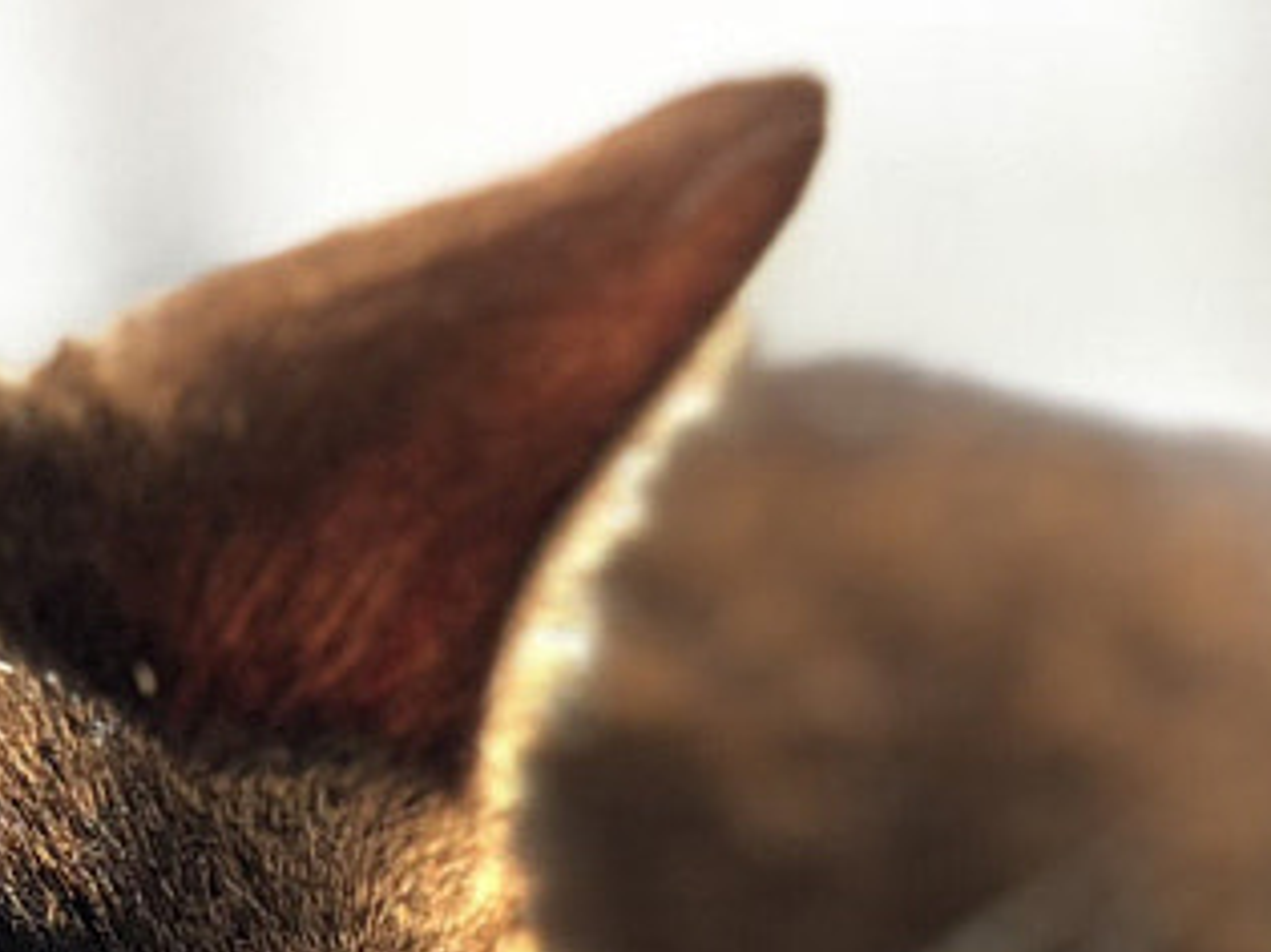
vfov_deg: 5.6
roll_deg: +0.0
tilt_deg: -6.7
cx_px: 831
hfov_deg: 7.5
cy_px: 956
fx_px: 9690
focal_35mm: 264
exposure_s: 1/120
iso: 25
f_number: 2.4
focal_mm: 6
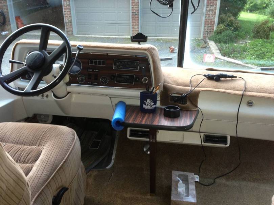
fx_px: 261
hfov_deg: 55.3
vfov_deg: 43.0
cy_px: 102
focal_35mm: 33
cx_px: 137
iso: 125
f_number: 2.4
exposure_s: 1/20
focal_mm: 4.13
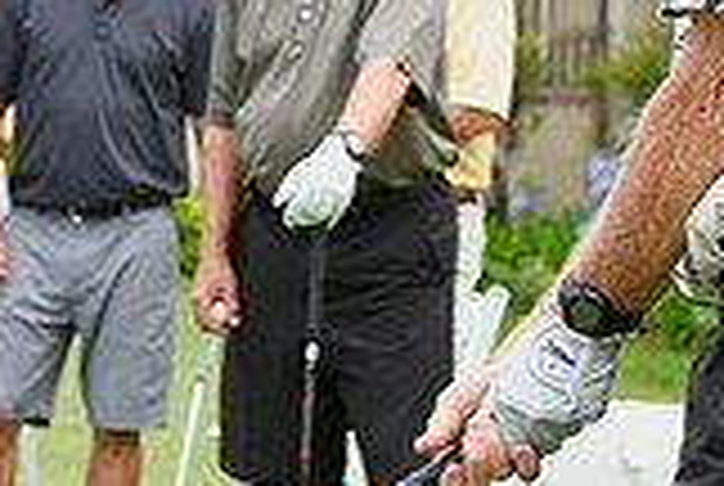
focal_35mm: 252
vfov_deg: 5.5
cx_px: -9
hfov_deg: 8.1
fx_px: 5077
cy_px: 254
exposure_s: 1/640
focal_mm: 70
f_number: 6.3
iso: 400
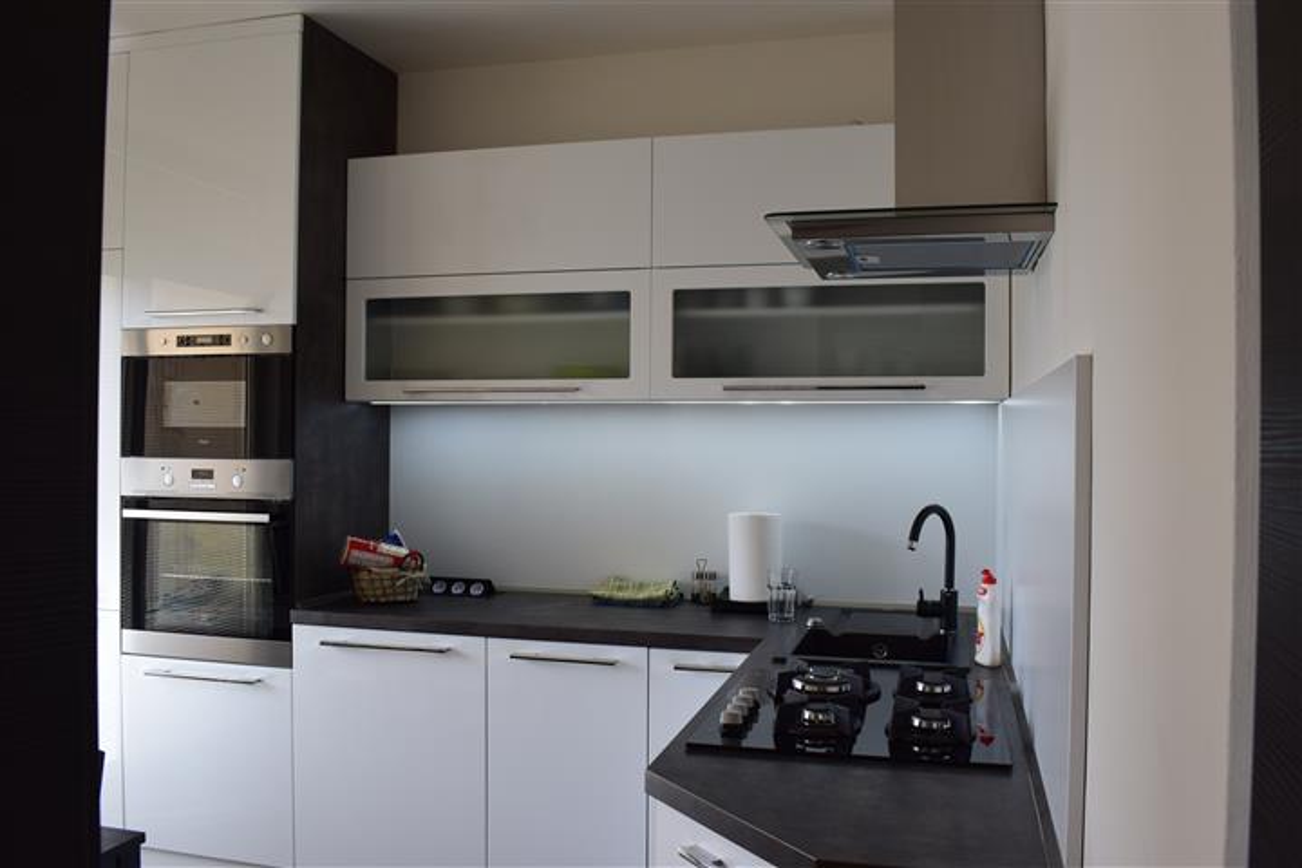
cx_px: 651
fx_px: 1085
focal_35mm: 30
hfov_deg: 61.9
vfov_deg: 43.6
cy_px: 434
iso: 400
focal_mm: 20
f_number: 8
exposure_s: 1/60
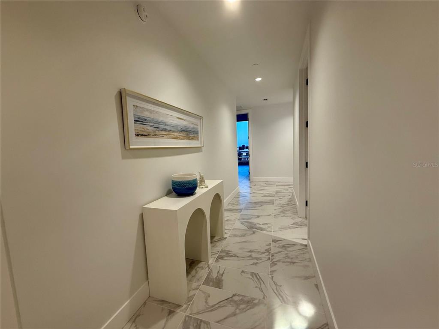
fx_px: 178
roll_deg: +2.1
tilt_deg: -5.8
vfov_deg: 85.7
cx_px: 220
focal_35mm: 14
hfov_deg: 102.1
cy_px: 164
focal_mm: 2.22
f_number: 2.2
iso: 125
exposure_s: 1/120
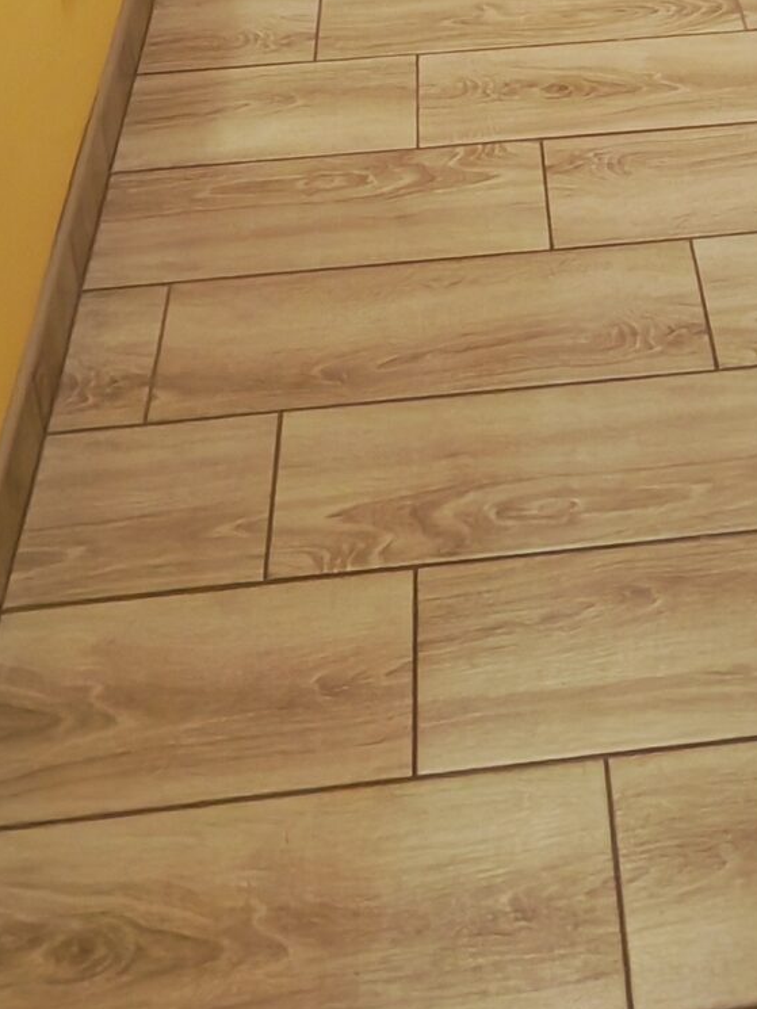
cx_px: 603
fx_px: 1603
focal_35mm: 55
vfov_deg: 27.1
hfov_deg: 26.1
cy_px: -416
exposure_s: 1/33
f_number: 2.2
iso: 250
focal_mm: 1.96
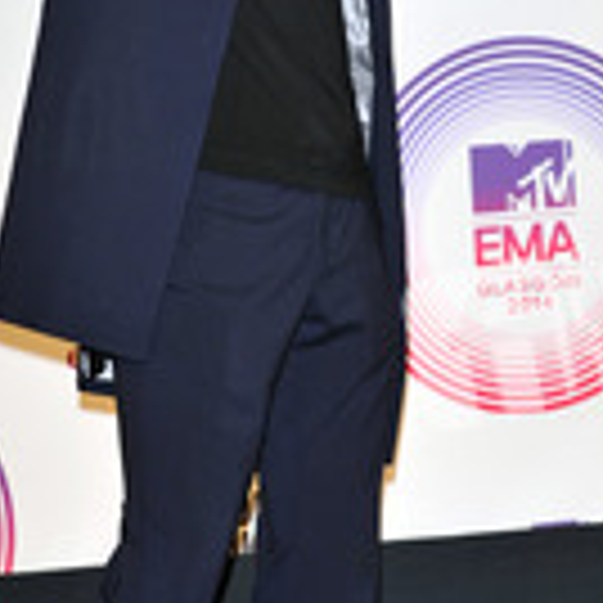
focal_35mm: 219
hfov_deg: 8.0
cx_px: 227
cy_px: 99
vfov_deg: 8.0
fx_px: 4316
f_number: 7.1
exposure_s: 1/250
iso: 800
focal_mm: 86
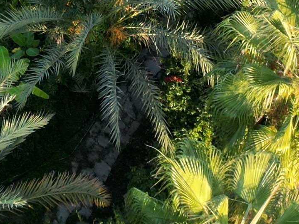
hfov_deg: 13.1
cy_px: -348
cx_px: -233
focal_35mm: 136
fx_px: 1175
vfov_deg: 9.5
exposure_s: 1/500
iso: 100
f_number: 1.7
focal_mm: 6.72
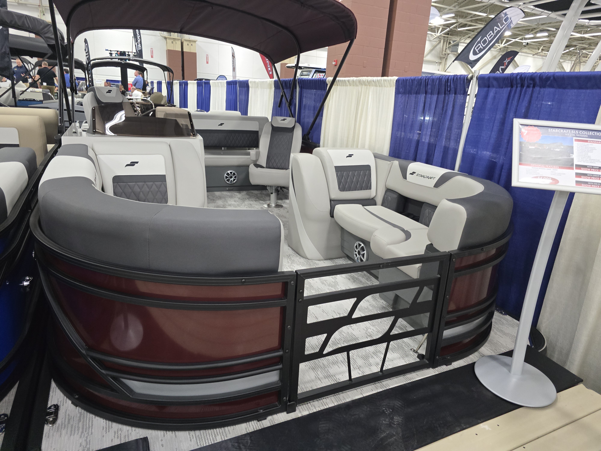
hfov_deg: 73.9
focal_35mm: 23
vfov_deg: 58.9
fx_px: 399
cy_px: 226
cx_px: 300
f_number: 1.7
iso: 500
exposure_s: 1/120
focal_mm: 6.3
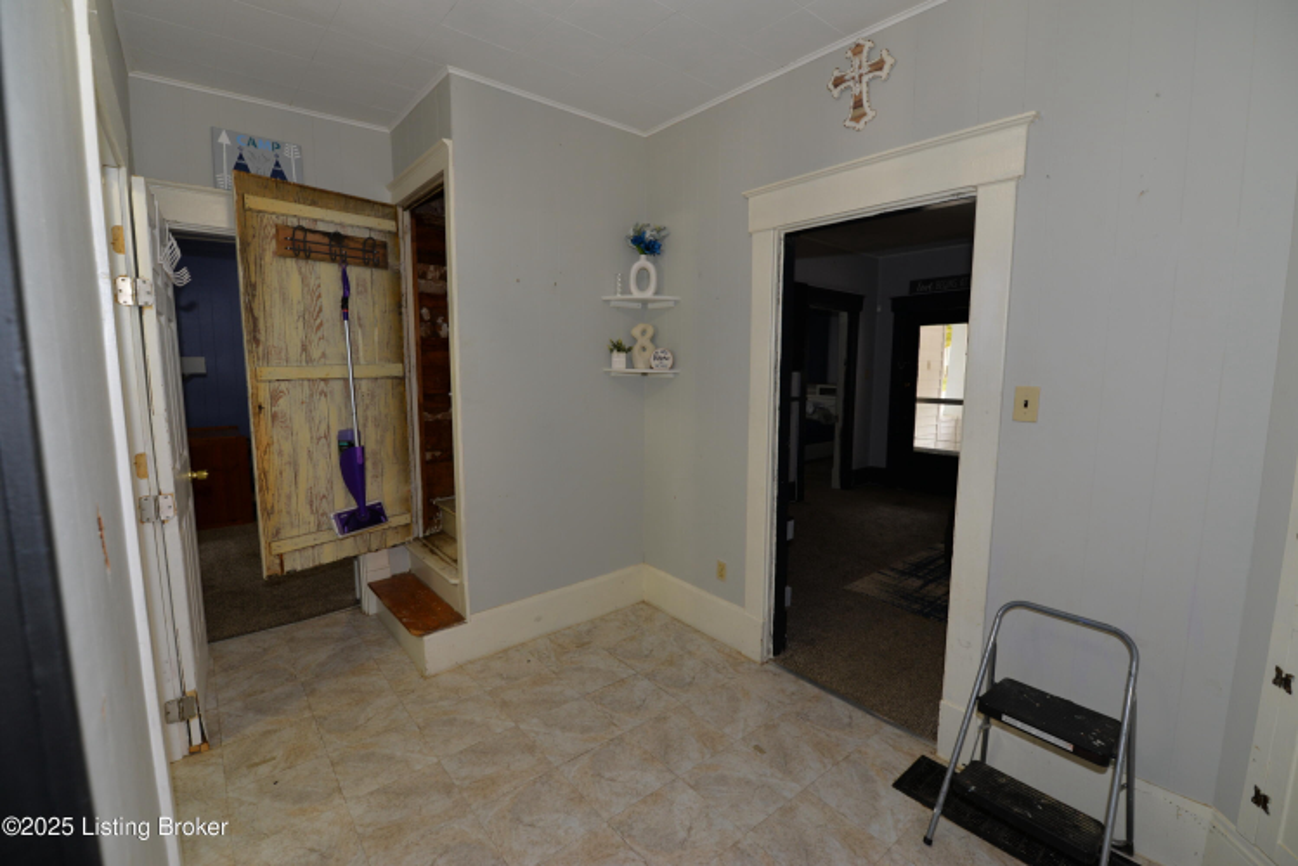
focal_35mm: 15
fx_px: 541
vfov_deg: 77.4
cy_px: 433
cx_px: 649
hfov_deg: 100.4
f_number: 4
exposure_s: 1/60
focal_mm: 15
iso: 360
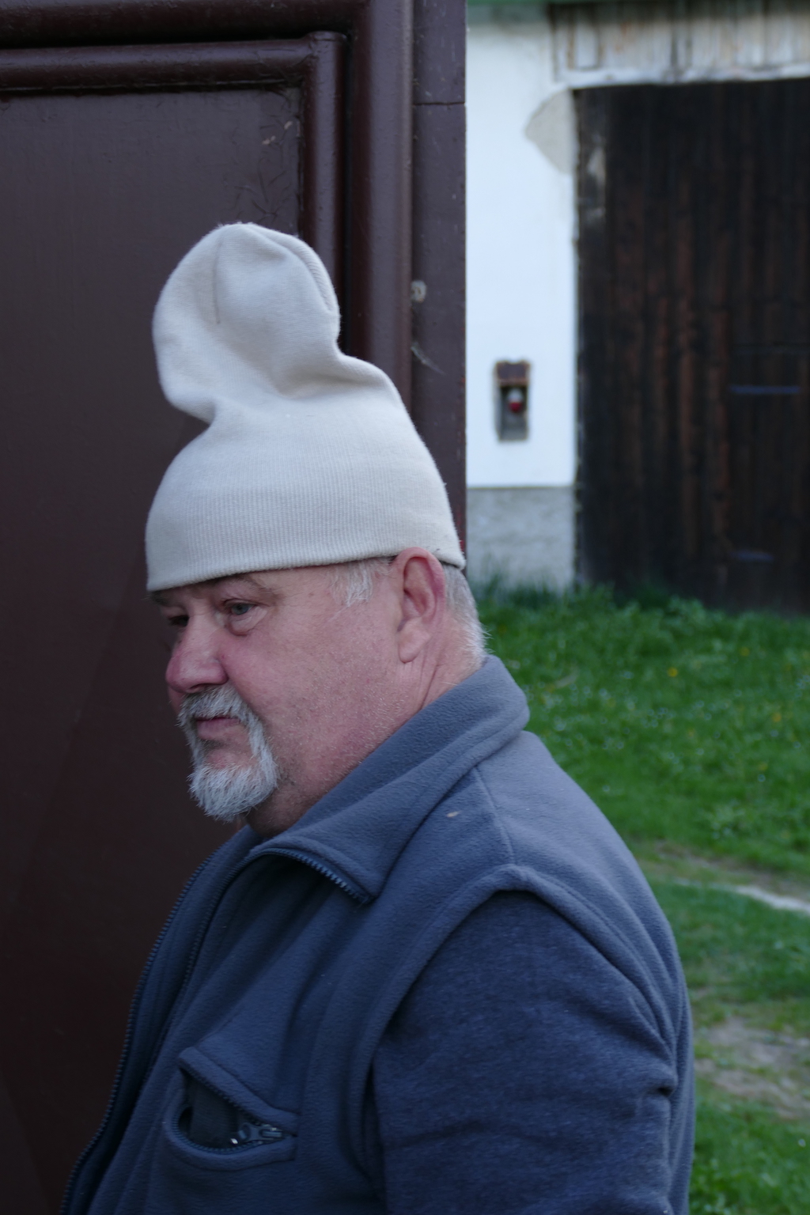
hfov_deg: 20.6
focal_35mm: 66
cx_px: 405
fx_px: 2227
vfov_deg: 30.5
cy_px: 608
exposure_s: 1/15
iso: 125
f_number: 3.6
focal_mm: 24
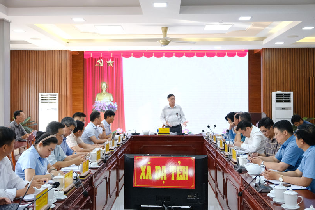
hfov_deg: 49.6
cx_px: 158
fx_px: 341
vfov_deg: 34.2
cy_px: 97
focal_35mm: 39
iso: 2500
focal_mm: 23.5
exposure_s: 1/250
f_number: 4
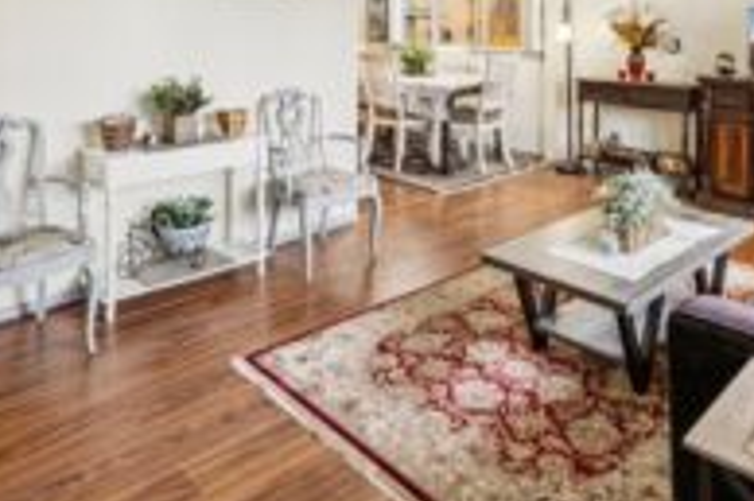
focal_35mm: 31
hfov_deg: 60.3
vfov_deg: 38.0
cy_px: 10
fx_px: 649
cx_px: 369
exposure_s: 1/1.25
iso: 250
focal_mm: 10
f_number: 9
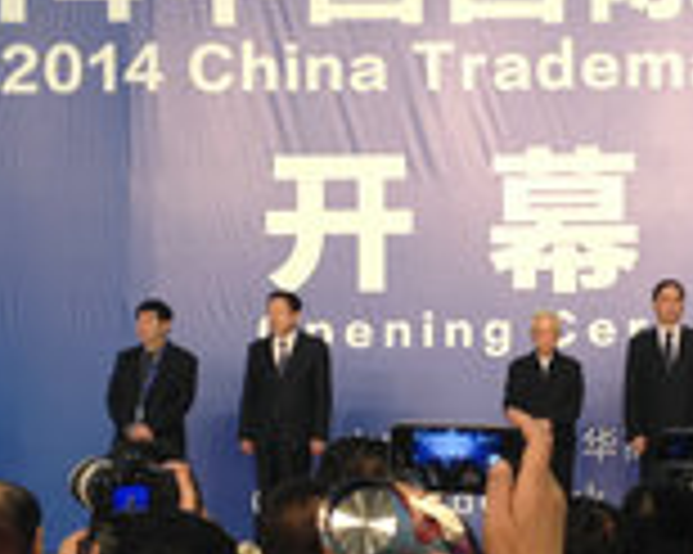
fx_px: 2234
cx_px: 590
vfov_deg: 14.1
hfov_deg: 17.4
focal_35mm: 109
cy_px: 272
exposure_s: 1/40
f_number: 2.4
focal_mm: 4.28
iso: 50
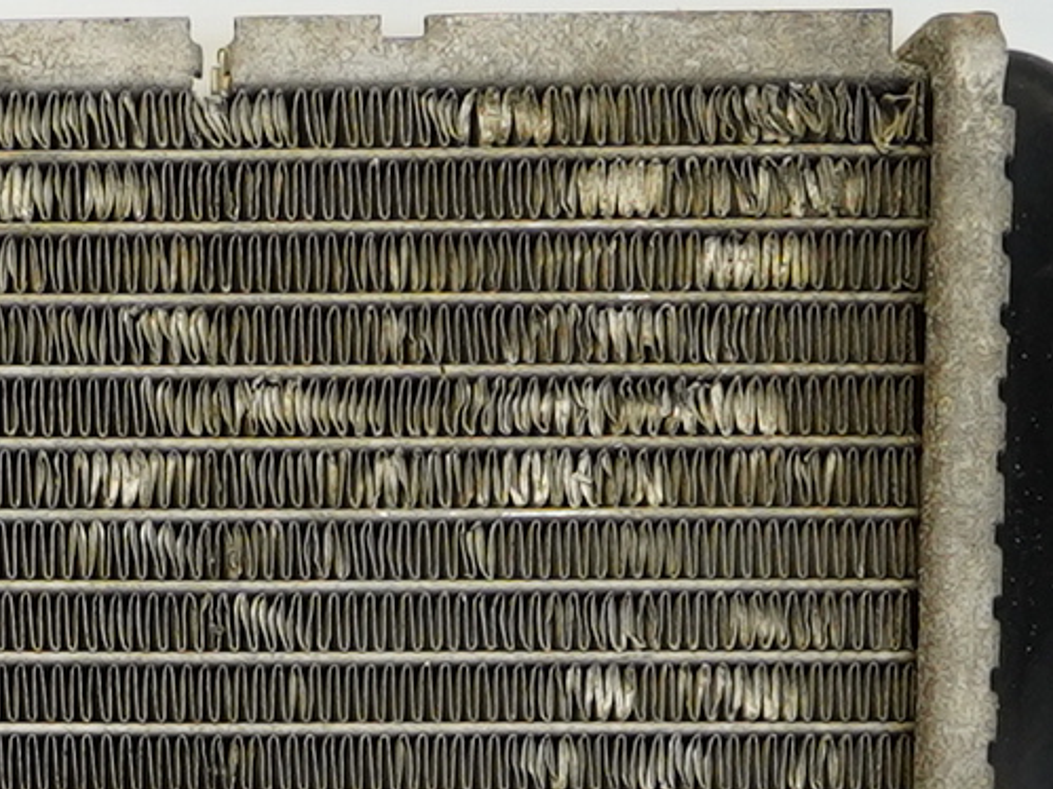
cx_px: -574
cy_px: 1939
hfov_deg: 13.3
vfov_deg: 9.4
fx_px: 4227
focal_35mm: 139
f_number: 4
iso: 500
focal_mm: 16
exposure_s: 1/160
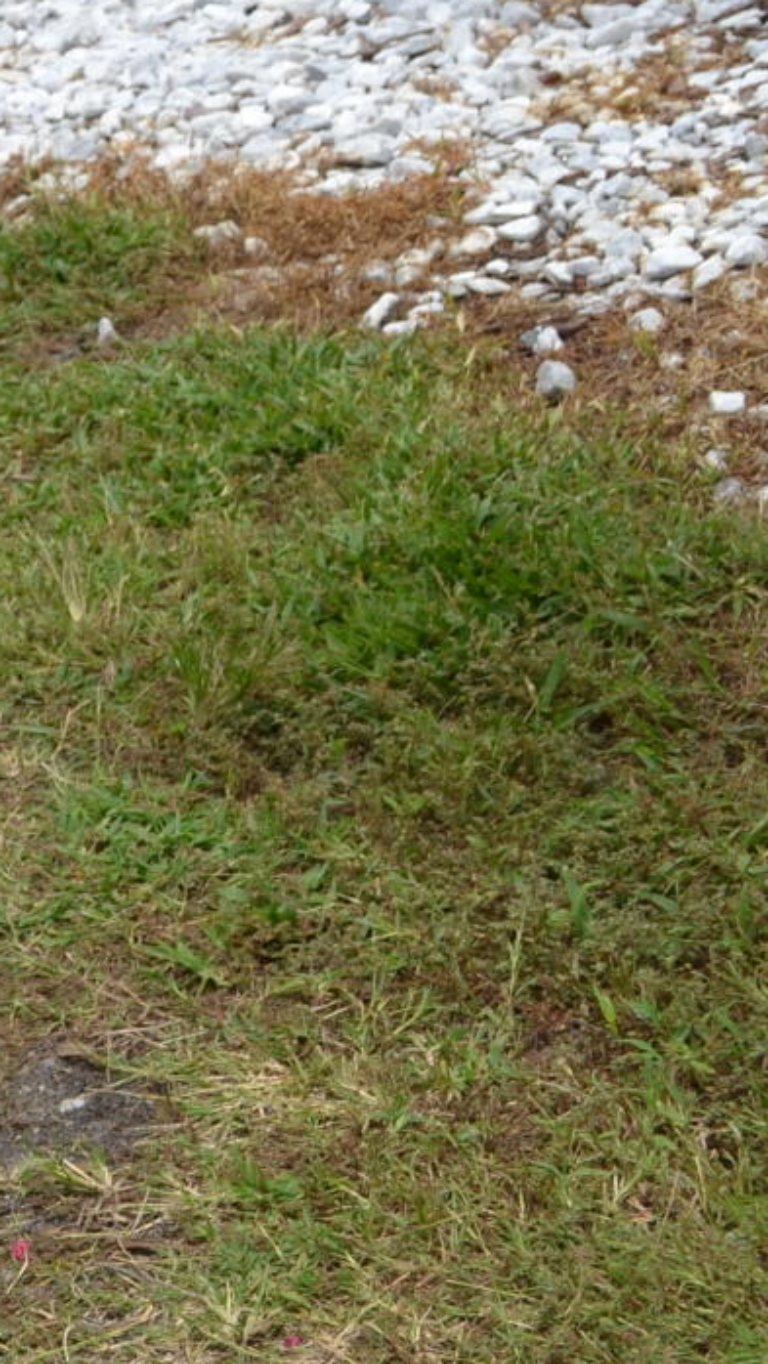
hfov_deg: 10.6
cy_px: 306
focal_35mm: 99
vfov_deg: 21.3
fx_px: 3582
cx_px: -1026
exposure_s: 1/250
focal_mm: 22
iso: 100
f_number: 8
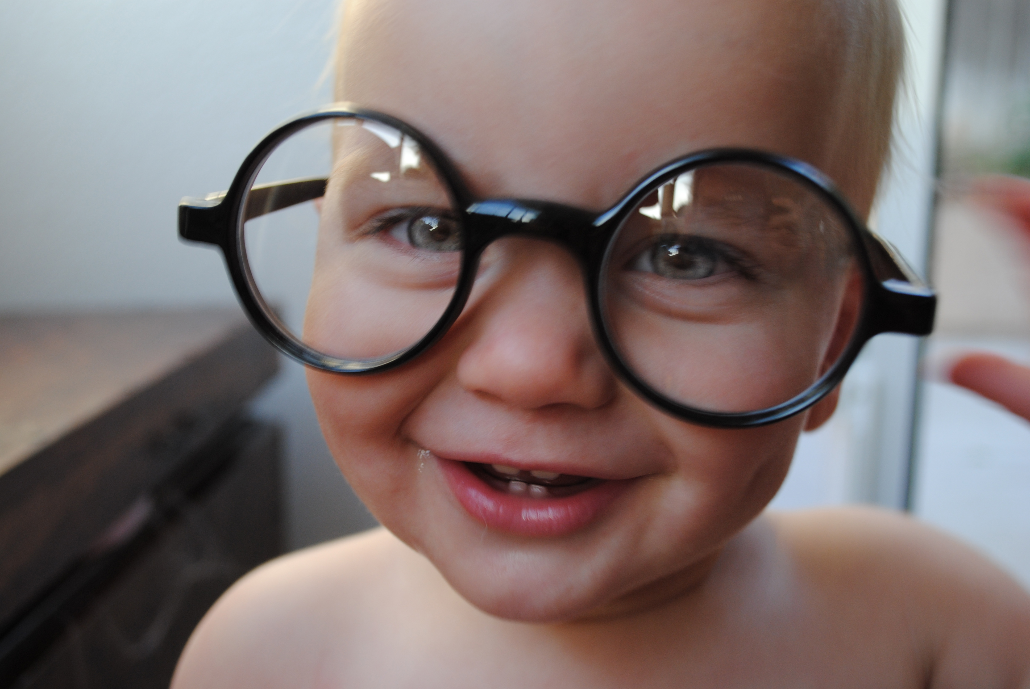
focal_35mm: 44
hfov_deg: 44.9
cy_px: 344
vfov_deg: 30.9
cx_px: 515
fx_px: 1246
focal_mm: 29
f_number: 5
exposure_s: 1/25
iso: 200
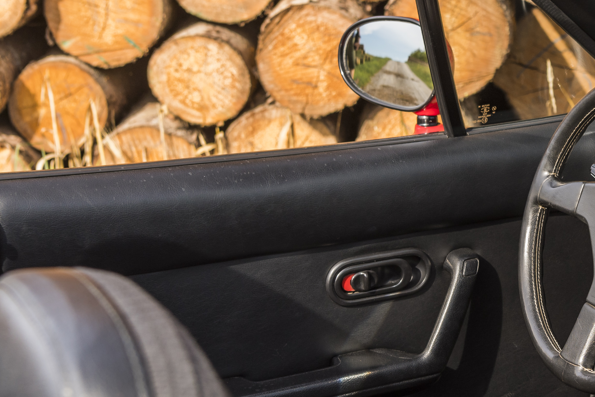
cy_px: 272
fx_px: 1752
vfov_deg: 12.9
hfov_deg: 18.4
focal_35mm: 106
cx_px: 681
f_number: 5.6
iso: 400
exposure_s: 1/160
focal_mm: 44
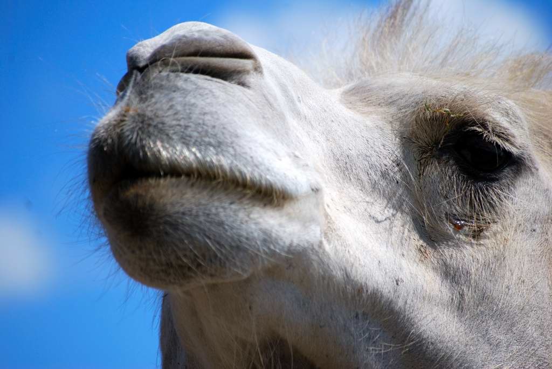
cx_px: 276
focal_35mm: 300
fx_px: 4604
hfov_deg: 6.9
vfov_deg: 4.6
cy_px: 184
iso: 200
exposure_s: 1/1250
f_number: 5.6
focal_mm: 200
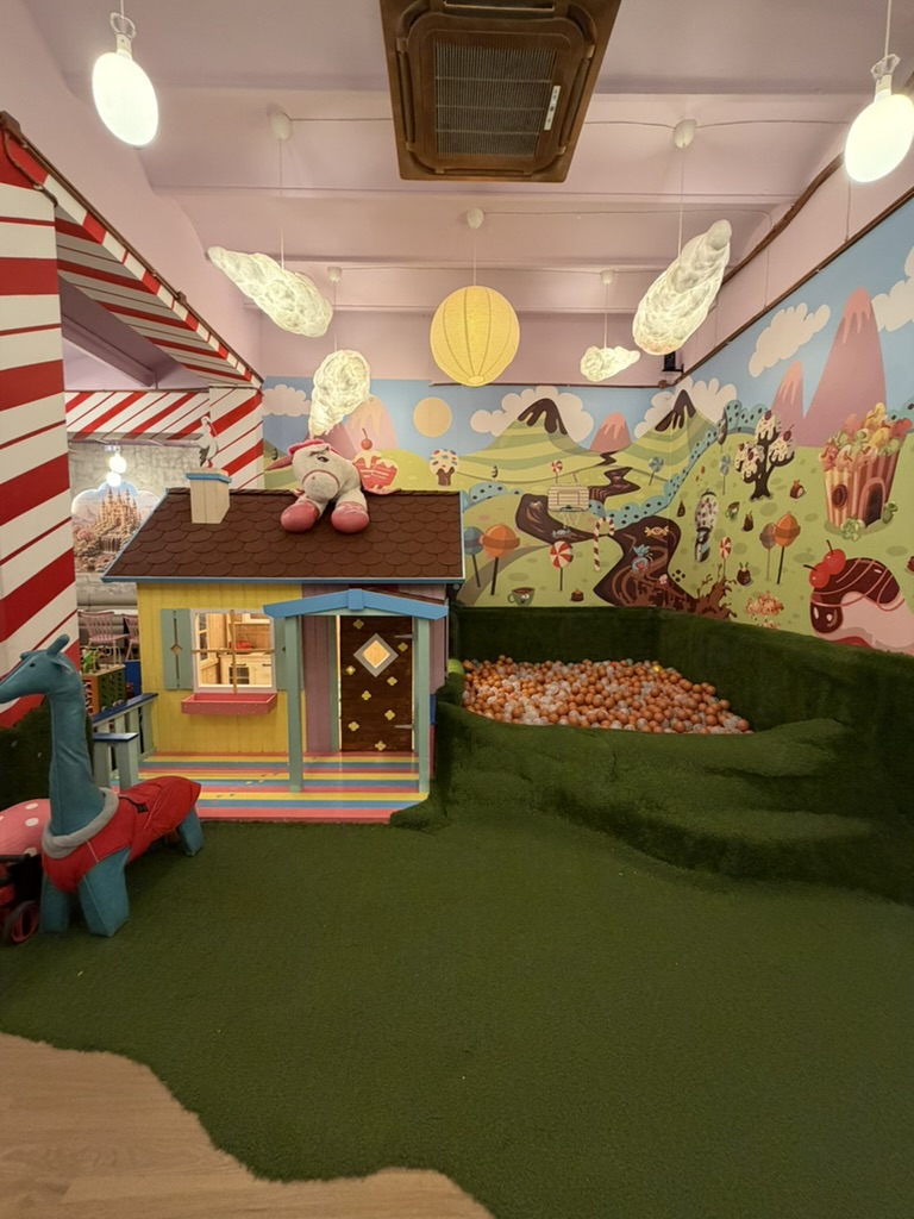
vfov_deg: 102.1
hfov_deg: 85.7
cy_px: 610
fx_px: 493
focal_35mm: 14
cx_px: 457
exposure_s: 1/50
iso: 400
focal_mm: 2.22
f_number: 2.2
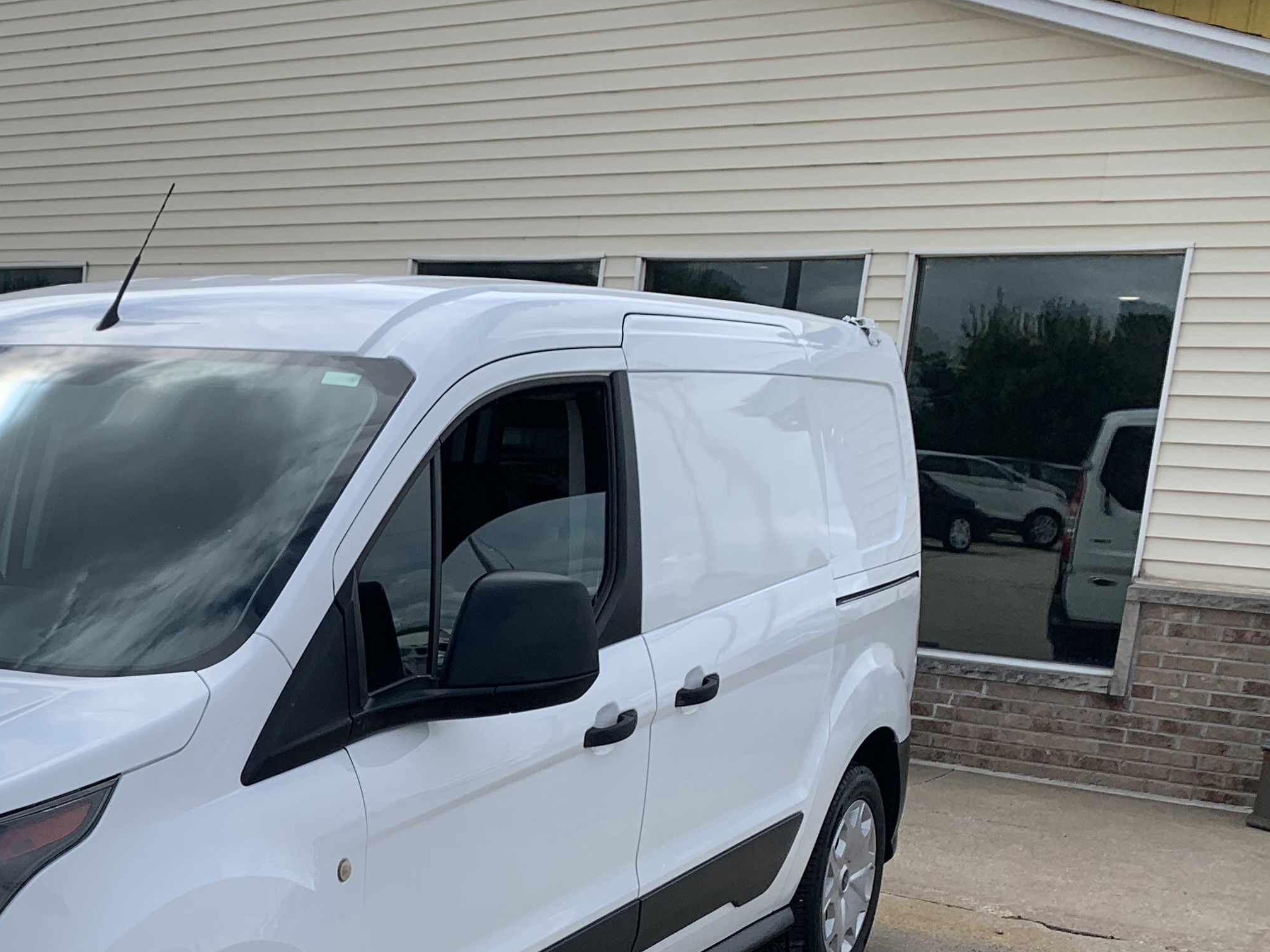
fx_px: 1908
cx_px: 63
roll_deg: -1.8
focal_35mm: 52
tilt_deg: -11.0
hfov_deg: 34.2
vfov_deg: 27.2
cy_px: 833
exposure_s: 1/2611
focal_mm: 4.25
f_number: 1.8
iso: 25
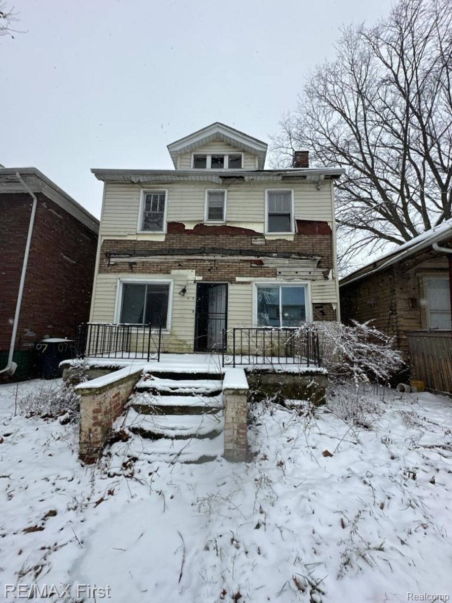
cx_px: 226
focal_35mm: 14
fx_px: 244
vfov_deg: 102.1
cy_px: 302
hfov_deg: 85.7
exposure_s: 1/1043
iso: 40
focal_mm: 2.22
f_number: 2.2
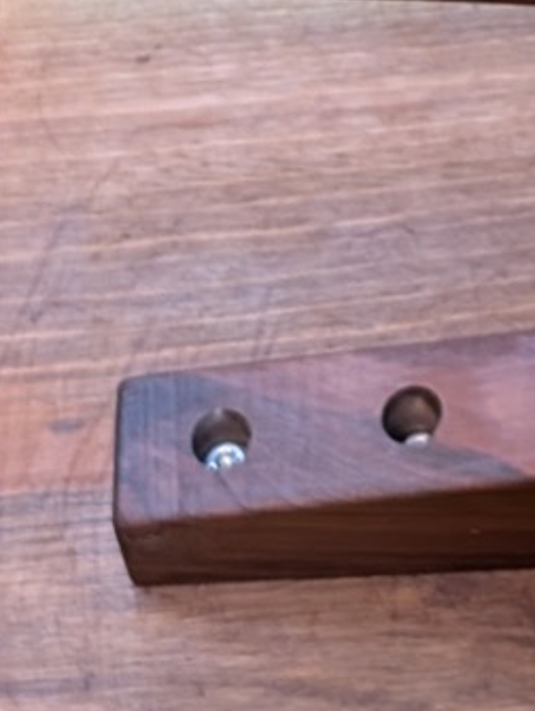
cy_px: -383
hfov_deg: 6.3
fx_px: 4792
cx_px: 705
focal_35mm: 233
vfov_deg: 8.3
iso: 79
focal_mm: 6.9
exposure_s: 1/55.5
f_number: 1.68
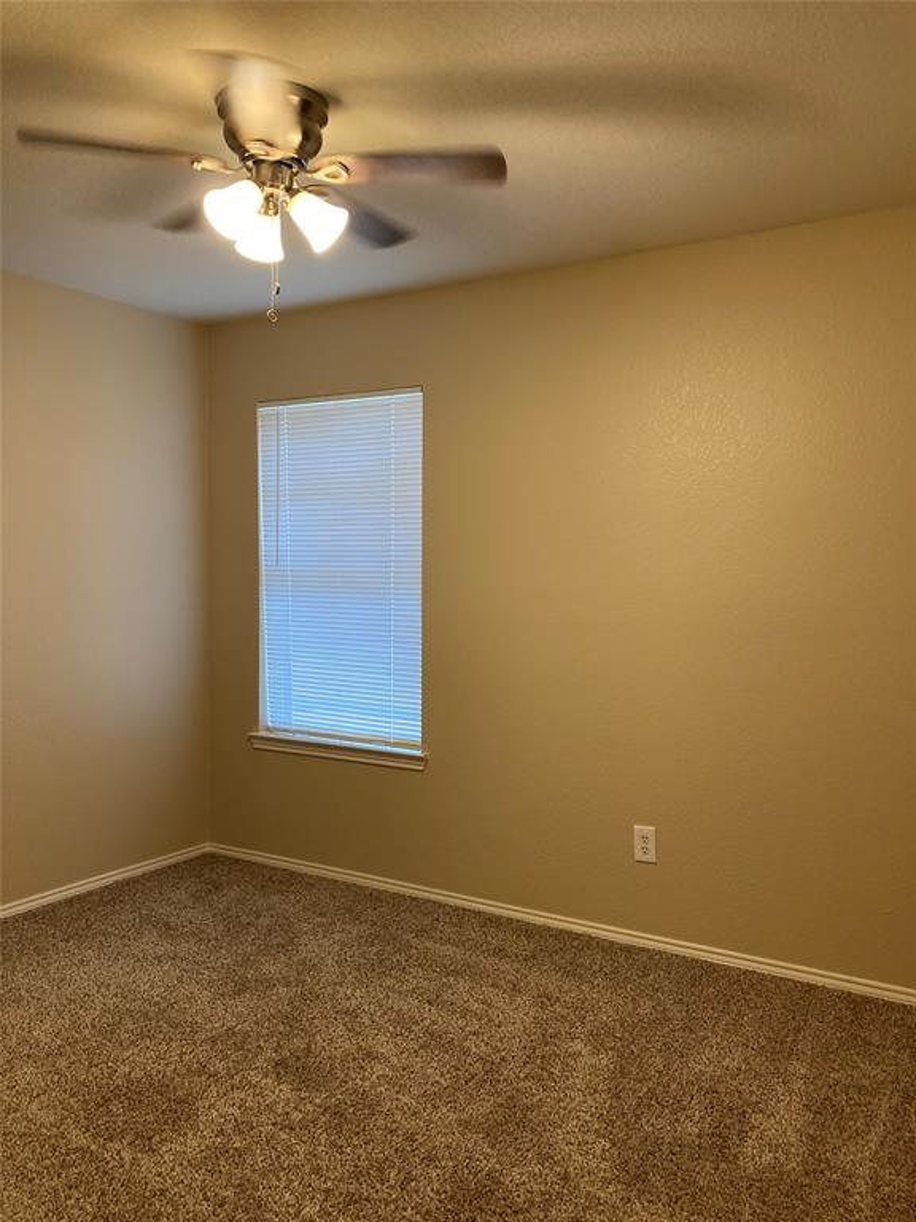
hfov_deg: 49.7
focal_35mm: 28
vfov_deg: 63.4
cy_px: 611
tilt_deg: -1.5
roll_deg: -0.1
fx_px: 988
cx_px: 458
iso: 100
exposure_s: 1/60
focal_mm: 3.99
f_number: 1.8
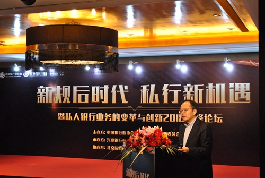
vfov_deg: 23.9
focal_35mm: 57
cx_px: 132
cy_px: 89
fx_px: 420
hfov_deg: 35.0
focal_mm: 38
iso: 900
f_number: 5
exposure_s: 1/30
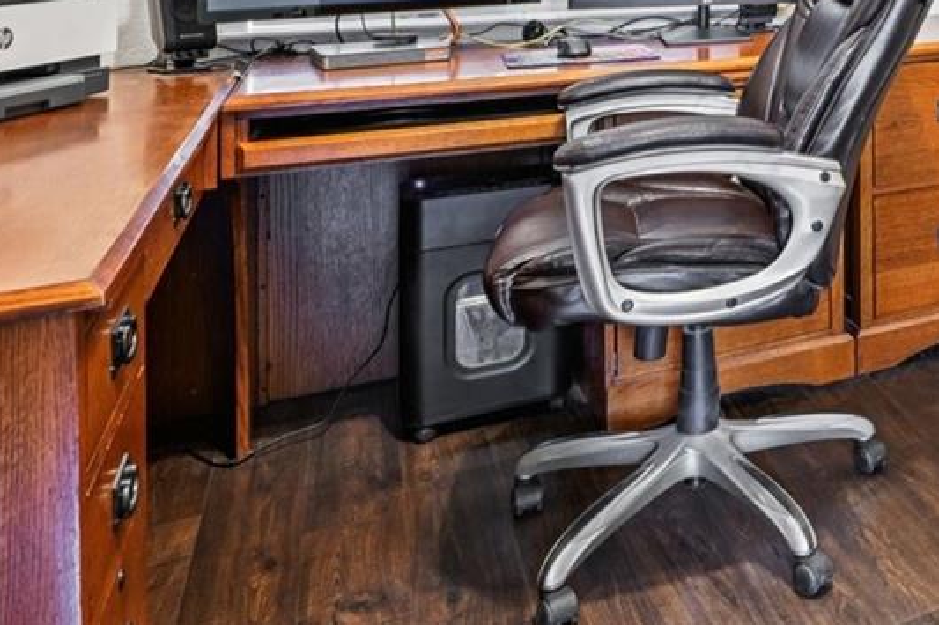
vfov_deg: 28.1
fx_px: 1095
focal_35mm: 42
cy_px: -113
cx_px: 1059
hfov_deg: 37.8
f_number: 8
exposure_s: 1/2.5
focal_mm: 14
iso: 400
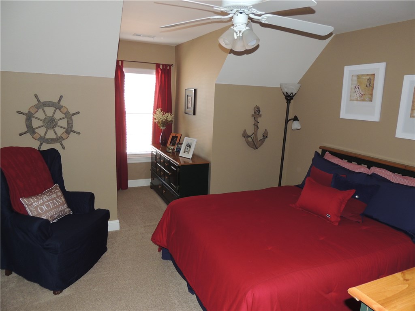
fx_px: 288
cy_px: 156
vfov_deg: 56.8
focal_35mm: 24
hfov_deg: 71.6
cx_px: 208
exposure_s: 1/30
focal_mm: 4.3
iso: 200
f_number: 3
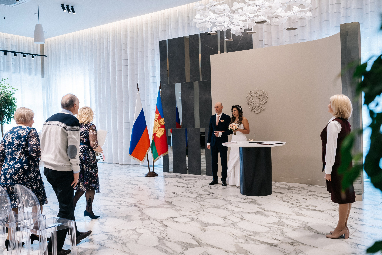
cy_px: 128
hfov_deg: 54.4
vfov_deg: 37.9
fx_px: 371
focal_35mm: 35
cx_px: 191
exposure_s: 1/400
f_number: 3.5
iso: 1000
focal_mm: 35
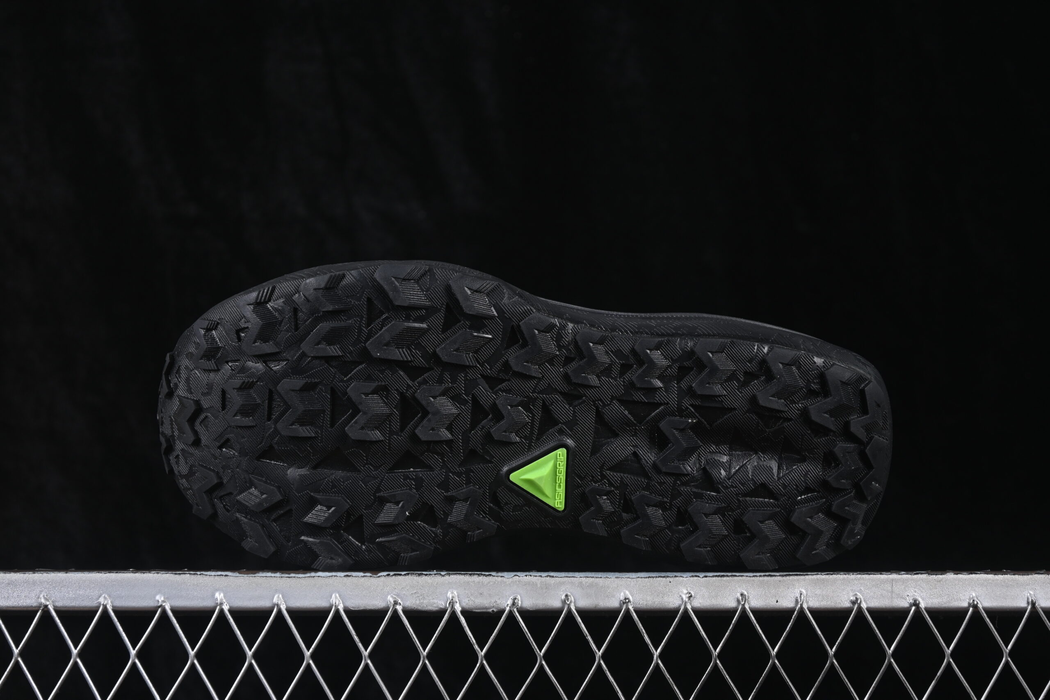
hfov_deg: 27.0
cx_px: 525
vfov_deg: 18.2
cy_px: 350
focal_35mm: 75
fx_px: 2187
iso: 160
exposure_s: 1/60
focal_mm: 50
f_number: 6.3
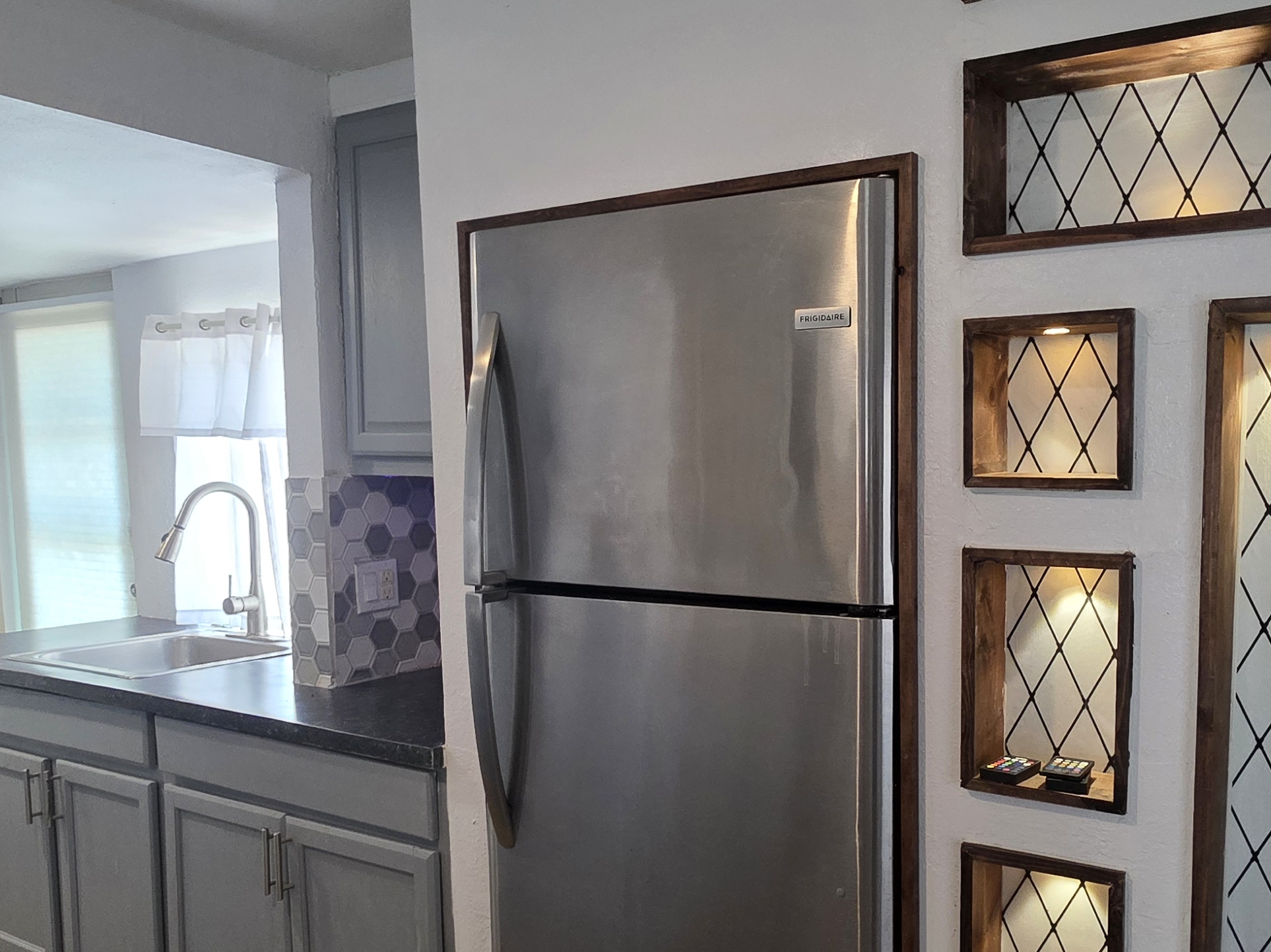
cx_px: 835
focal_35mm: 27
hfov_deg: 63.8
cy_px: 561
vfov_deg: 51.1
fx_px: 991
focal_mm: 2.2
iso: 250
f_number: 1.9
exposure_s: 1/120
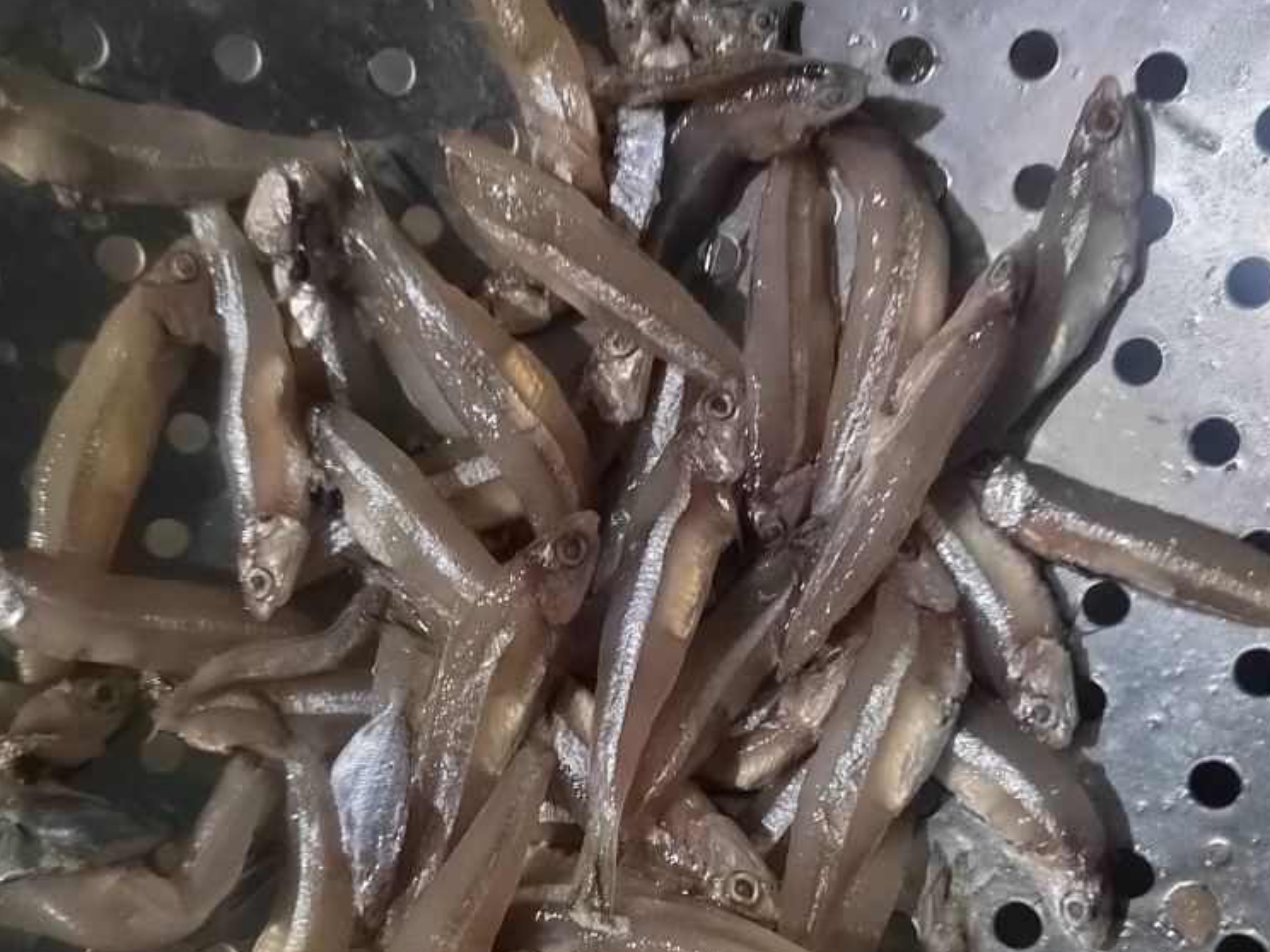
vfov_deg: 42.4
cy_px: 630
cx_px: 625
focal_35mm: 33
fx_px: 1211
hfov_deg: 55.4
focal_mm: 5.52
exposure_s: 1/16.7
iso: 5640
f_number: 1.9
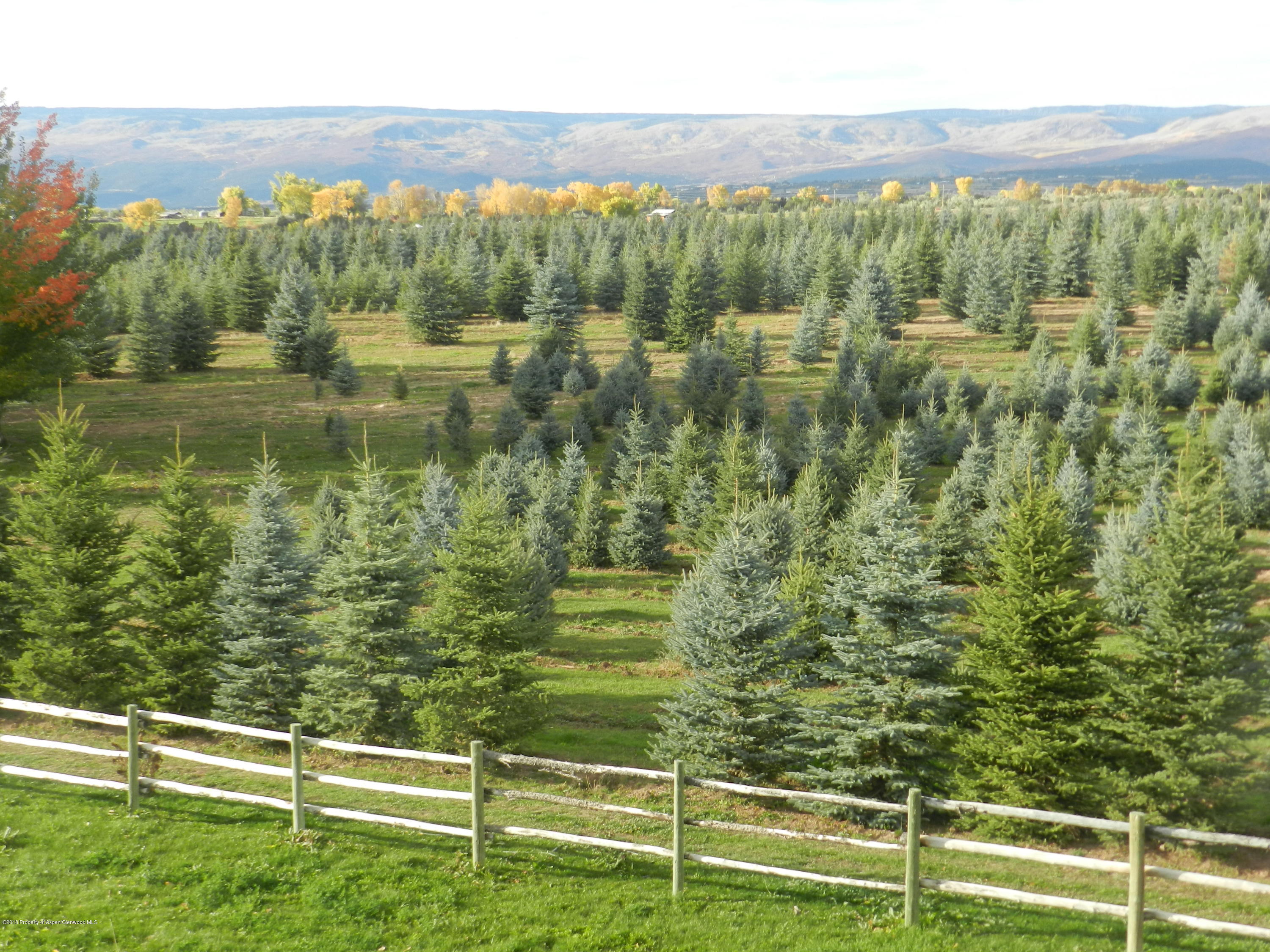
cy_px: 476
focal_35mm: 53
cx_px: 635
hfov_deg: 36.2
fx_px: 1944
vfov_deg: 27.5
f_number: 4.4
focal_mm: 9.4
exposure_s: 1/250
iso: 160
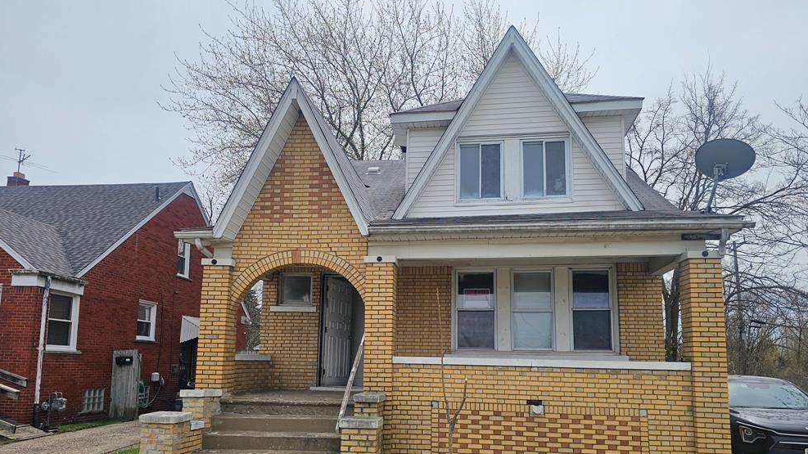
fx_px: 557
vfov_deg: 43.9
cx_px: 409
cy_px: 294
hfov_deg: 71.9
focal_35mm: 26
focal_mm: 6.3
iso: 10
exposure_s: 1/1189
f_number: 1.7
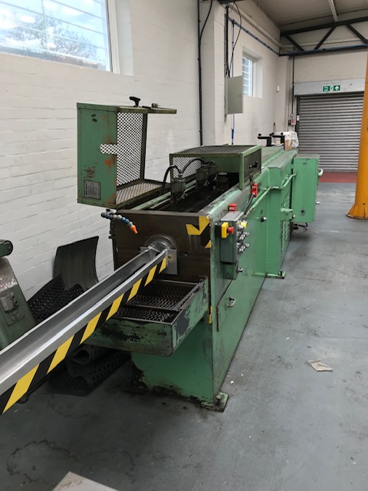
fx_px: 397
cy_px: 246
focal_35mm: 28
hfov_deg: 49.7
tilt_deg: -15.6
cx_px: 184
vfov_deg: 63.4
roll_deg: +2.0
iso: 25
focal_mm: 3.99
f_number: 1.8
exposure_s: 1/50
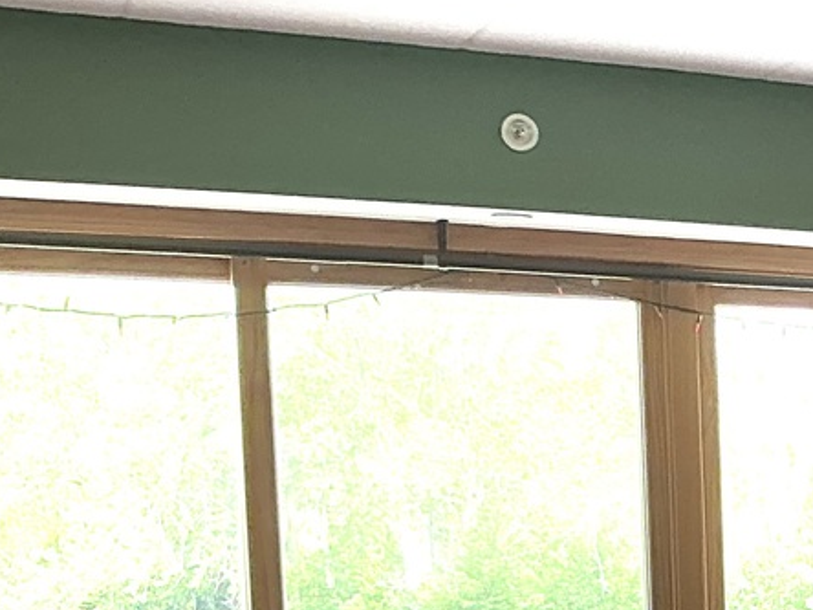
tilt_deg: -7.6
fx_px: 2208
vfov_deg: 15.0
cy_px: 788
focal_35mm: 94
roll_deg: -0.5
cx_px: 1267
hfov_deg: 18.2
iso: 32
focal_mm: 3
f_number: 1.8
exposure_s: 1/60
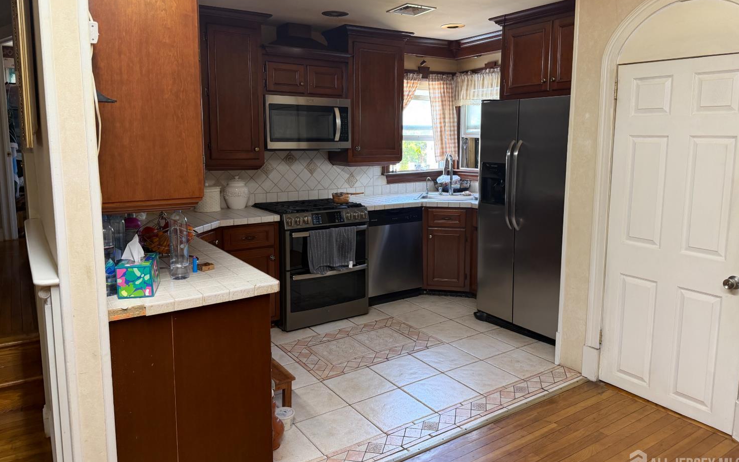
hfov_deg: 70.4
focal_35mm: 26
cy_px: 203
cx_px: 377
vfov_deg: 47.5
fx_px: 524
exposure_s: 1/60
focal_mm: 6.76
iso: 200
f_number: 1.78
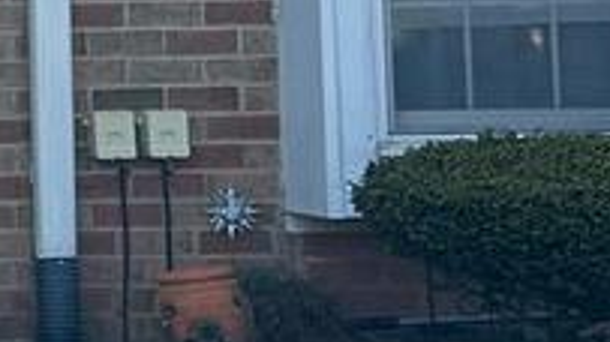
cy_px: -141
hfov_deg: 9.0
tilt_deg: +2.5
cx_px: -1139
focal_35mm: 201
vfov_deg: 6.0
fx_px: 3250
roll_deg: +1.3
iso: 50
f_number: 1.5
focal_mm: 5.7
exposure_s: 1/2353
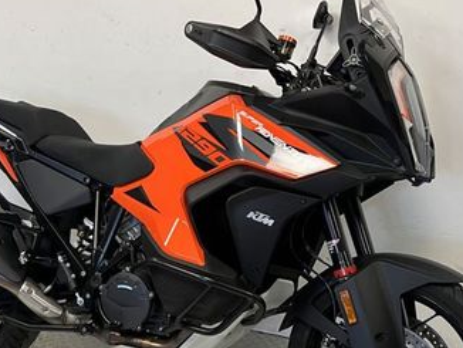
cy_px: 237
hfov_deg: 37.5
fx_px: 683
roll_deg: -1.7
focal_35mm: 51
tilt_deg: -19.1
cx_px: 232
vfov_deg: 28.4
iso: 100
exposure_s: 1/50
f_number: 1.6
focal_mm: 5.1
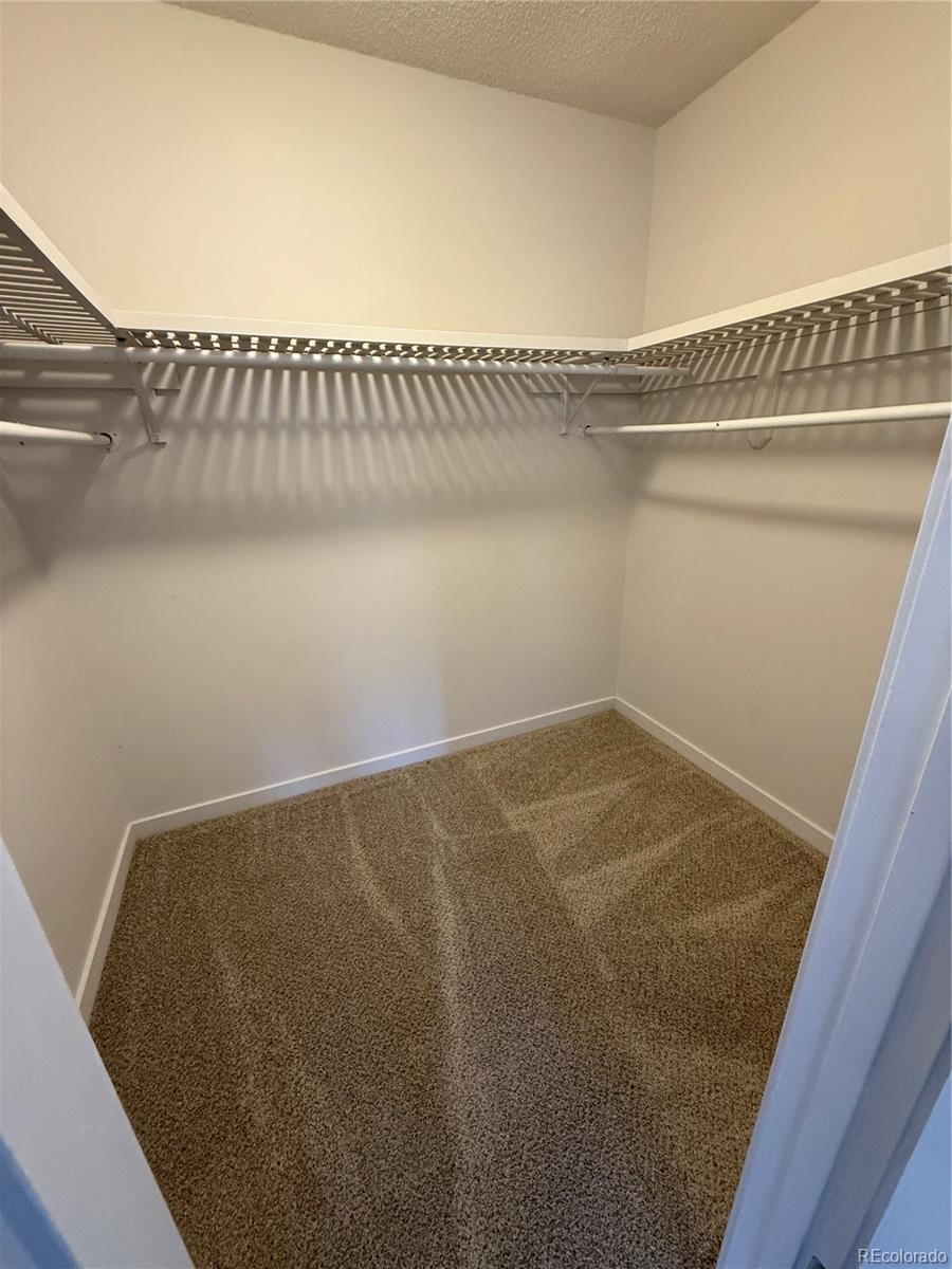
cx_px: 476
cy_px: 634
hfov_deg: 85.7
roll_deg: +1.3
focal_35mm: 14
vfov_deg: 102.1
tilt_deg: -19.5
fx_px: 513
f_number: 2.2
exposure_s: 1/60
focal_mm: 2.22
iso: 400
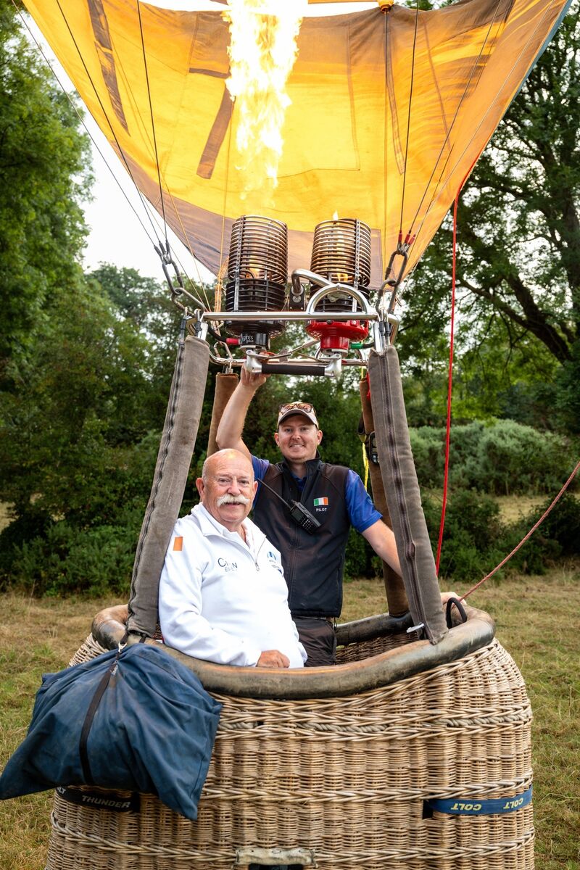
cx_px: 290
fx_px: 810
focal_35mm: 34
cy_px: 435
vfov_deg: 56.5
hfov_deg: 39.4
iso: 800
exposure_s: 1/200
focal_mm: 33.5
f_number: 4
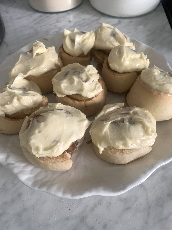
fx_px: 172
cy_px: 115
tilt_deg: -54.0
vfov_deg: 67.3
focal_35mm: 26
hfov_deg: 53.1
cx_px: 86
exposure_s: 1/60
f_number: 1.8
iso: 320
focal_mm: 4.25
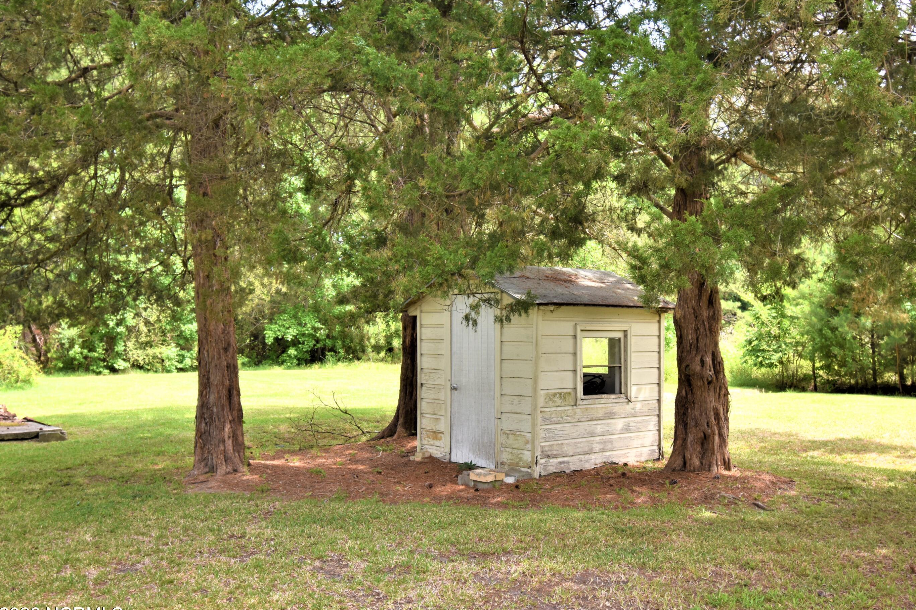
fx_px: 839
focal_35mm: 33
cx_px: 487
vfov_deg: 40.0
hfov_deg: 57.2
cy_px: 309
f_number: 5.6
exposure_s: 1/200
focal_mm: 20
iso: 220
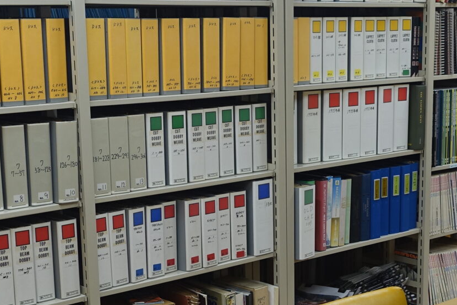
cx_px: 300
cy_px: 212
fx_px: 940
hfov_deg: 27.2
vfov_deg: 18.4
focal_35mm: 74
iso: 125
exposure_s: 1/40
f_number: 2.8
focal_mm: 8.8
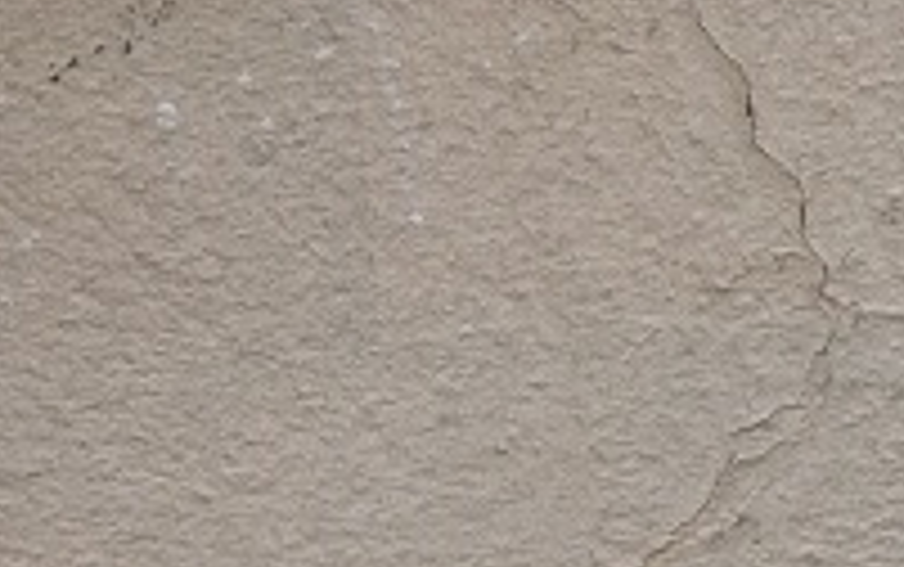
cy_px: -1854
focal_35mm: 171
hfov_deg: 12.0
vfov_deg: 6.1
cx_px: -148
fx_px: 4216
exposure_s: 1/142
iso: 20
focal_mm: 4
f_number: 1.8
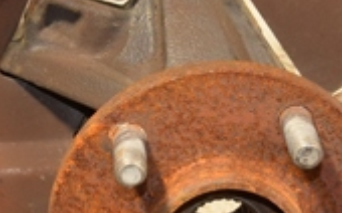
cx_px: 167
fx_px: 1611
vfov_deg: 7.6
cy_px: 74
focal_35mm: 173
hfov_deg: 12.1
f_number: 5
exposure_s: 1/200
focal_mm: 30
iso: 800
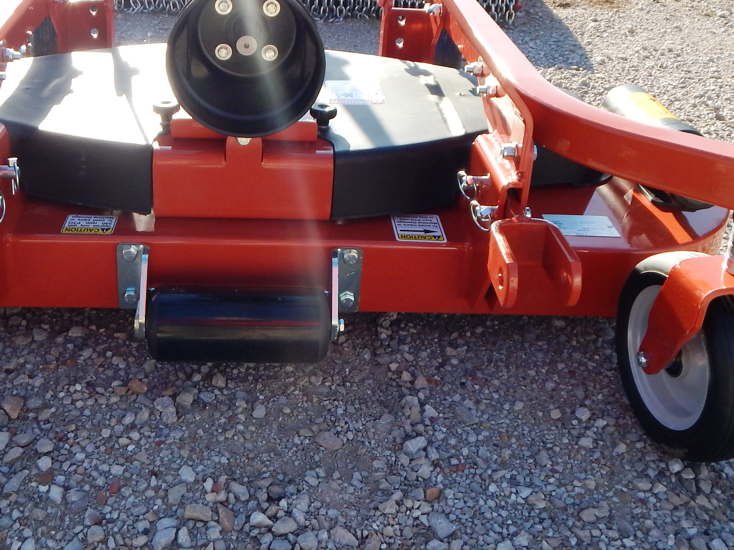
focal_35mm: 42
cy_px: 166
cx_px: 299
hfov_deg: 44.6
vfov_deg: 33.9
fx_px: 890
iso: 125
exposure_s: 1/640
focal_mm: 4
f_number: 3
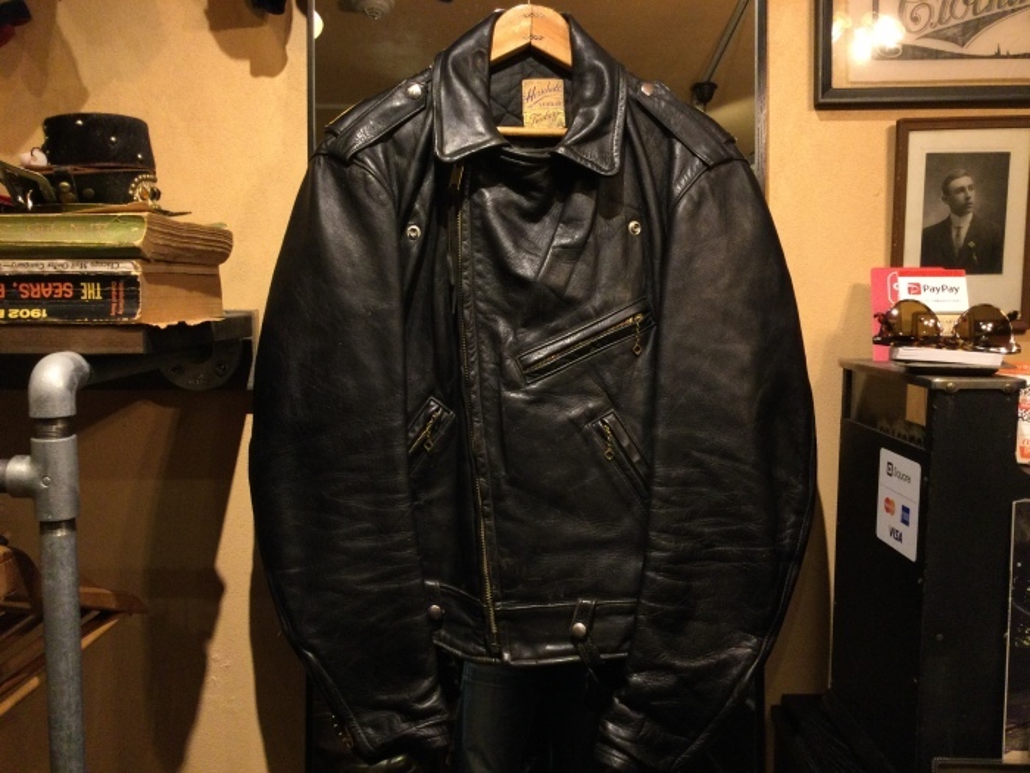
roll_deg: -0.3
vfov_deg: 45.4
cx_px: 515
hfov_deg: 58.4
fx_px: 922
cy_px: 386
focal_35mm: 31
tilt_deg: -5.6
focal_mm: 3.3
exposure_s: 1/33
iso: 125
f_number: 2.4
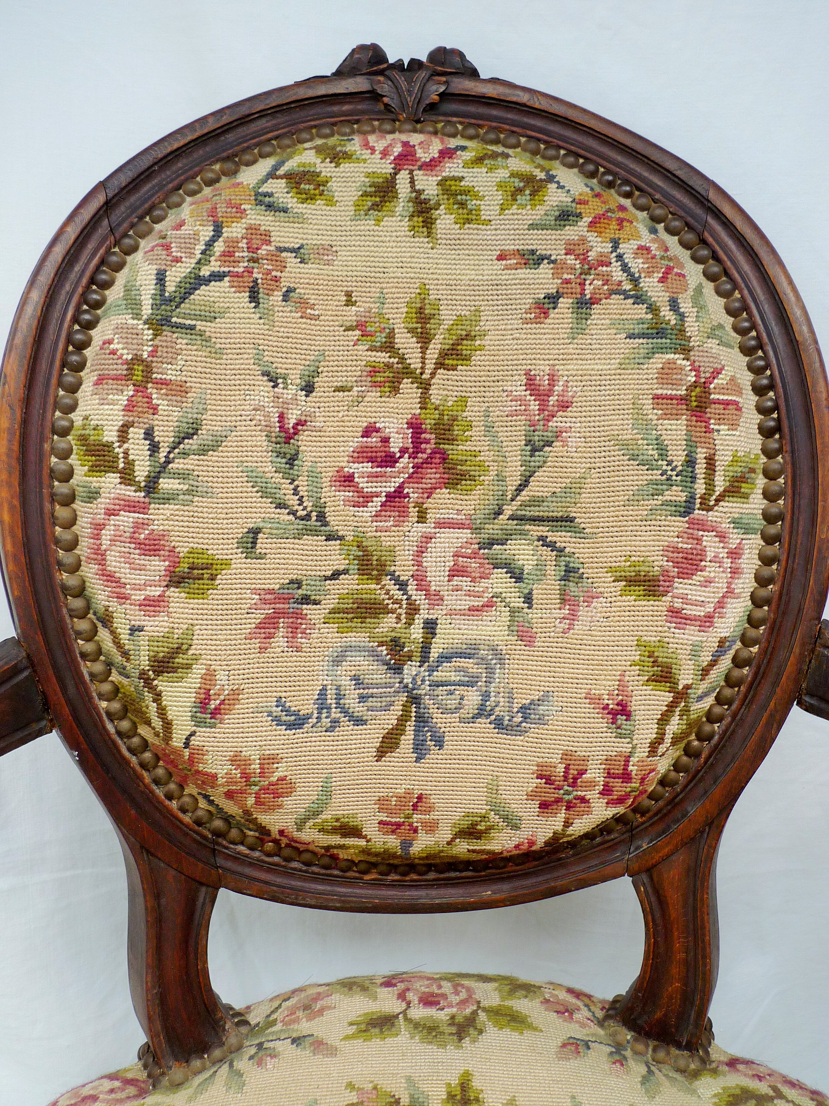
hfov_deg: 49.7
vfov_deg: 63.4
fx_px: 894
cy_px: 553
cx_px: 414
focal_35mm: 28
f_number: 2.5
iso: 80
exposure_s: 1/125
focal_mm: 5.9
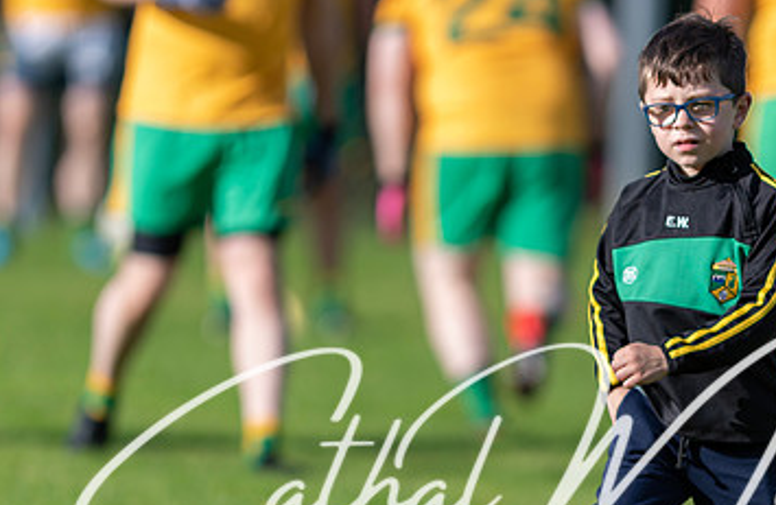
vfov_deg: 1.8
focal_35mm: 755
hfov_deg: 2.8
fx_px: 16154
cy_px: 317
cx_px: 626
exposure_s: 1/1600
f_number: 2.8
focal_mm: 300
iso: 125
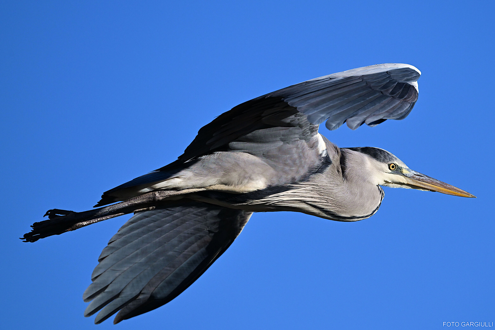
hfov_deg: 1.7
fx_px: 16496
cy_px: 165
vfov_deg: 1.1
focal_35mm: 1200
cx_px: 248
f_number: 8
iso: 800
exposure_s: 1/2500
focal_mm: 800
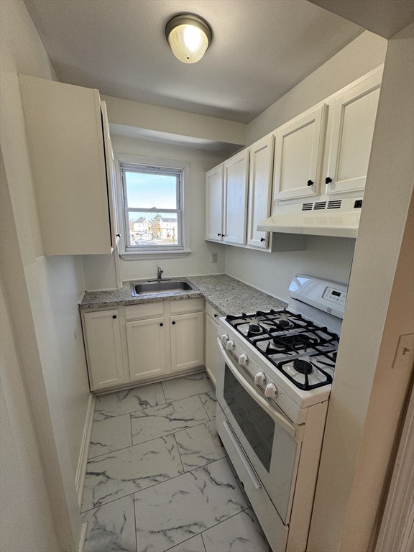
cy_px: 276
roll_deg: -0.9
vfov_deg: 102.1
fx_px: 223
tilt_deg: -12.8
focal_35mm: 14
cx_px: 207
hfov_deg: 85.7
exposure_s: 1/120
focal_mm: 2.22
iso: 64
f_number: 2.2
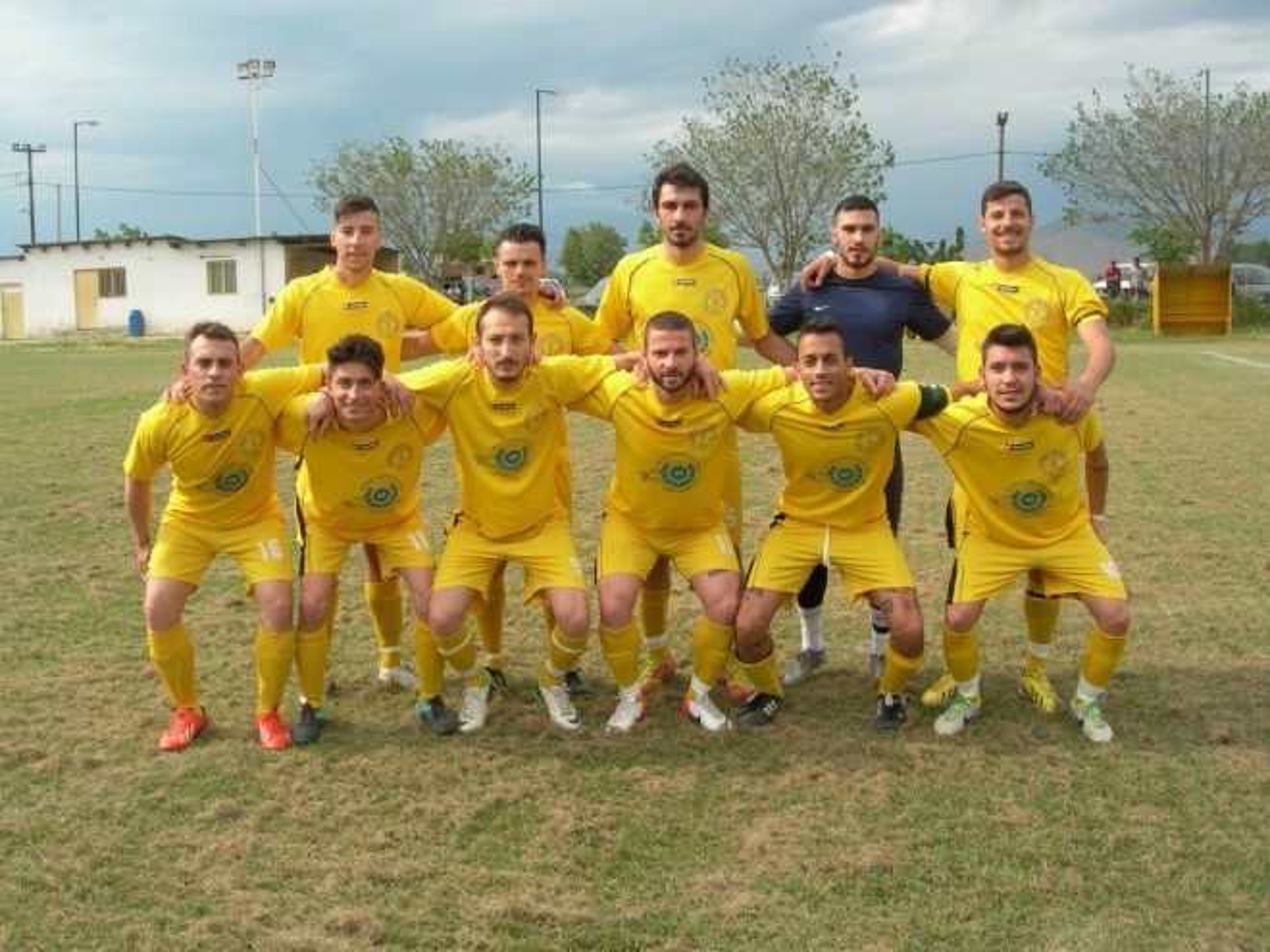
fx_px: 1394
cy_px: 476
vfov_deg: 37.7
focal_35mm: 38
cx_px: 635
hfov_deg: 49.0
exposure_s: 1/225
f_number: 4.8
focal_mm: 7.8
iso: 50
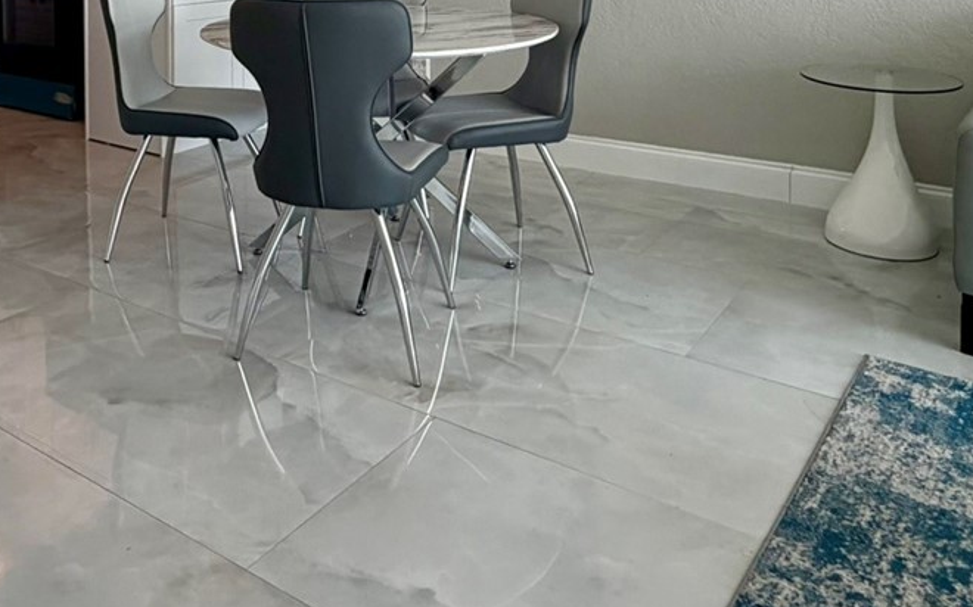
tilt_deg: -1.2
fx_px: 954
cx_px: 320
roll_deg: +1.1
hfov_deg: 52.9
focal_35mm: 36
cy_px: -71
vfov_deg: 31.2
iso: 160
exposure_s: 1/120
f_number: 2.2
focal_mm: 2.22
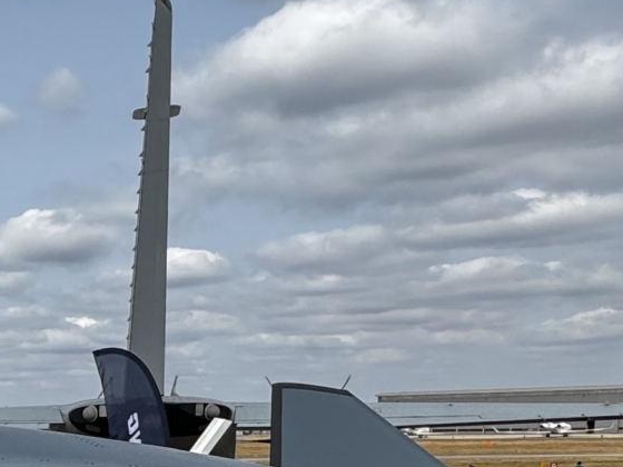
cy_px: 577
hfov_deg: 24.5
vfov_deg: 21.2
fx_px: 1152
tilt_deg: -7.1
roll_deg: +0.8
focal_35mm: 64
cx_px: -275
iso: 40
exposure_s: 1/1880
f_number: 2.2
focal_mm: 2.22
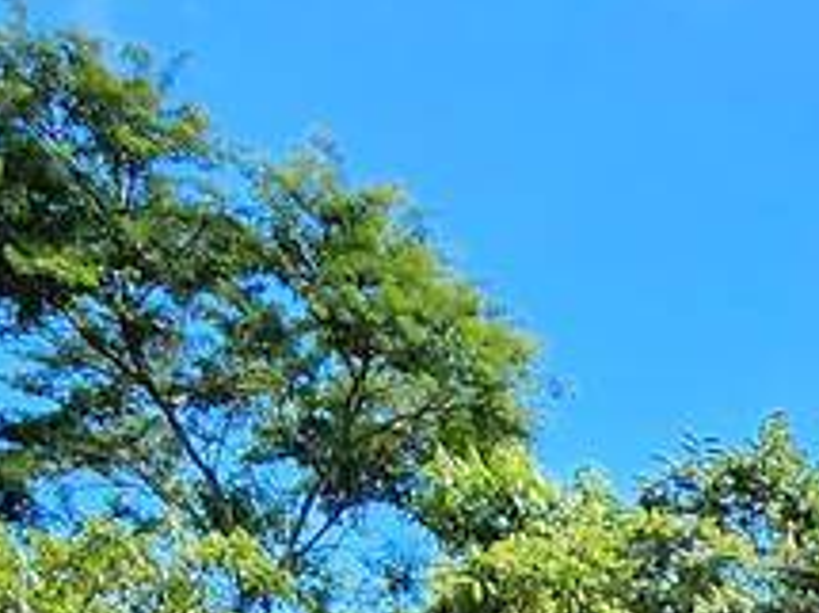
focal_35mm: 87
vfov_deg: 12.5
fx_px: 2057
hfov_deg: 17.0
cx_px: 1611
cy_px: 1550
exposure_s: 1/1111
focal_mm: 2.2
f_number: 2.2
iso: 50
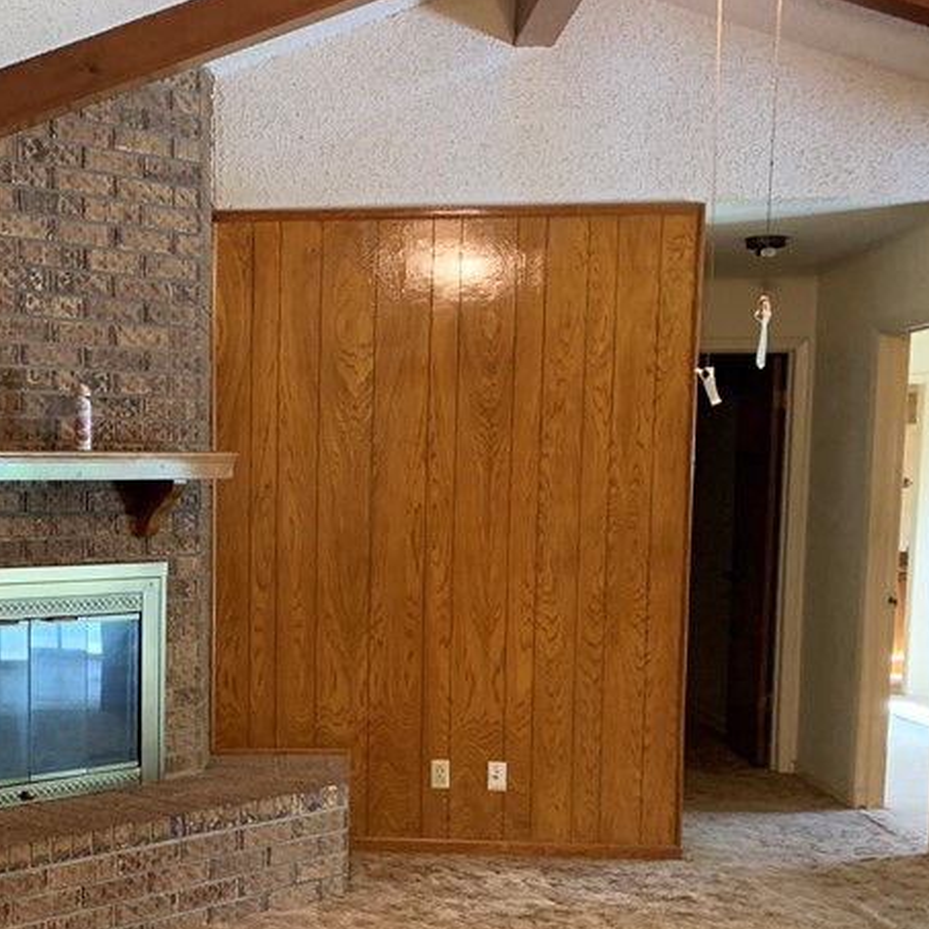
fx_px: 1579
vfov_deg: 32.4
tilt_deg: -7.2
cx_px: 125
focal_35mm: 52
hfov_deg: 31.5
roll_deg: -2.0
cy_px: 648
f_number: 1.8
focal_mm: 4.25
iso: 400
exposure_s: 1/40
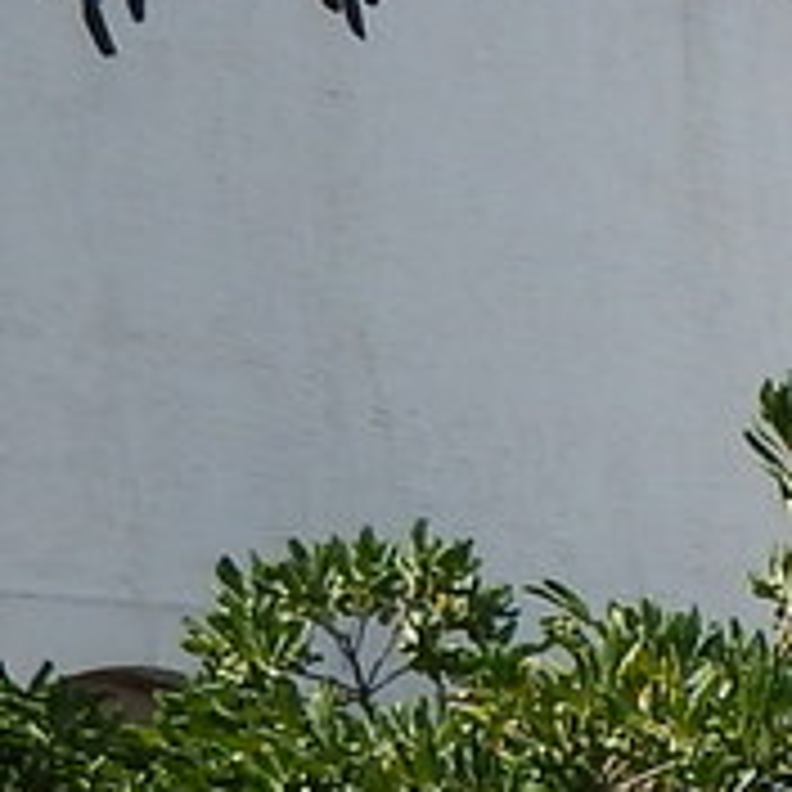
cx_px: 2520
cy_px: 1521
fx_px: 5488
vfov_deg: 7.9
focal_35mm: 212
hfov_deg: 7.2
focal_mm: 5.9
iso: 125
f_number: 3.9
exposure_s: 1/1000
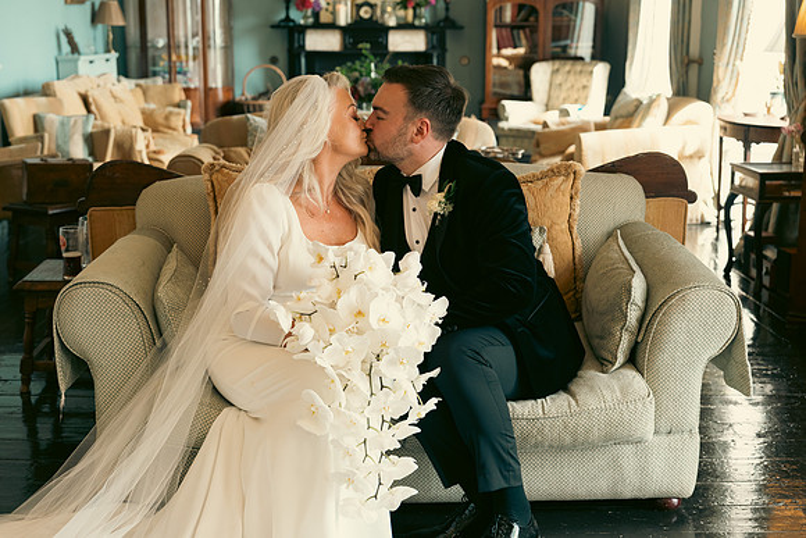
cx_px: 381
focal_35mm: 53
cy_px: 269
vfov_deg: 25.6
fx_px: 1182
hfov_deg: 37.6
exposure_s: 1/160
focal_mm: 48
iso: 640
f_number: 3.5
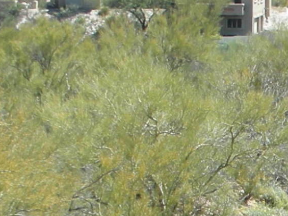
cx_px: 433
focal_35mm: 186
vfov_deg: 7.9
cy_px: 243
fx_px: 1547
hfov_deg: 10.3
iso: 50
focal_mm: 5.8
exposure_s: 1/402
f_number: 3
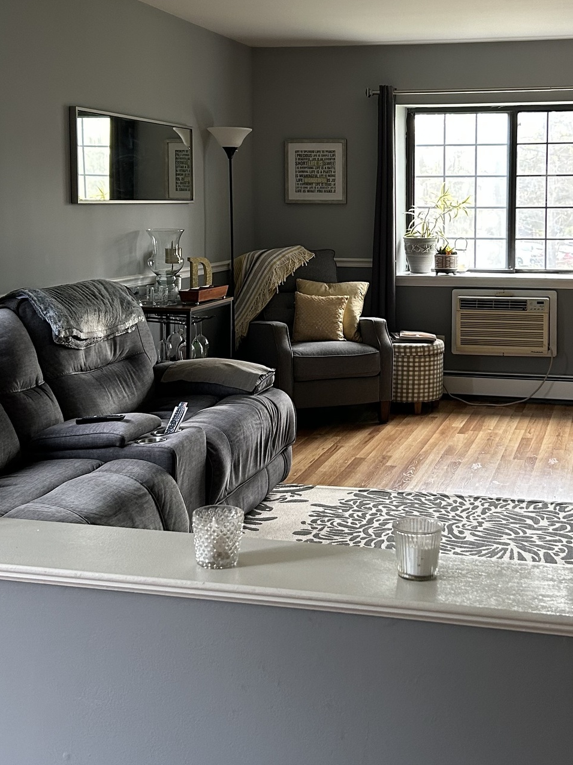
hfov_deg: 30.6
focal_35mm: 47
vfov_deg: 40.0
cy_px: 265
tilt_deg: -5.3
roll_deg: -0.3
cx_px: 387
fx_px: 1037
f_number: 1.5
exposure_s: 1/60
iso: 200
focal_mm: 5.7
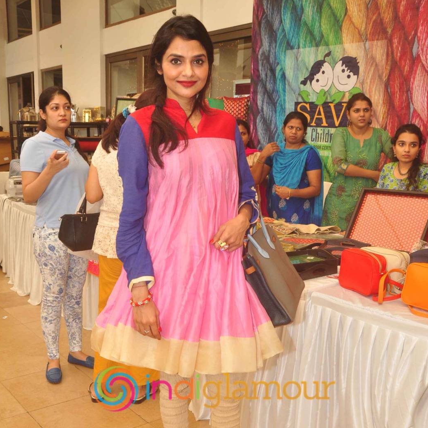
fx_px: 602
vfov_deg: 38.9
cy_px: 267
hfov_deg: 39.2
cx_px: 214
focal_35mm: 43
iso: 400
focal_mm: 22
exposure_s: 1/160
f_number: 7.1
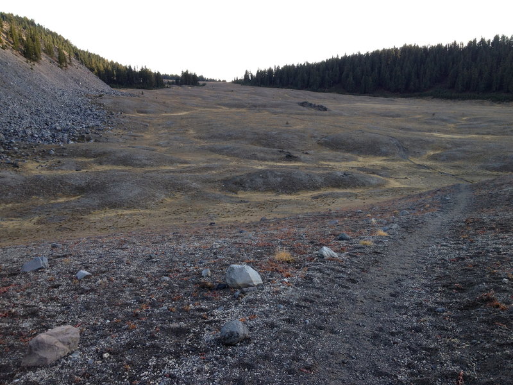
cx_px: 256
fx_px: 519
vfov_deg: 40.7
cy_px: 192
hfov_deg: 52.6
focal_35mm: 35
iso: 64
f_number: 2.4
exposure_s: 1/120
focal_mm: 4.28
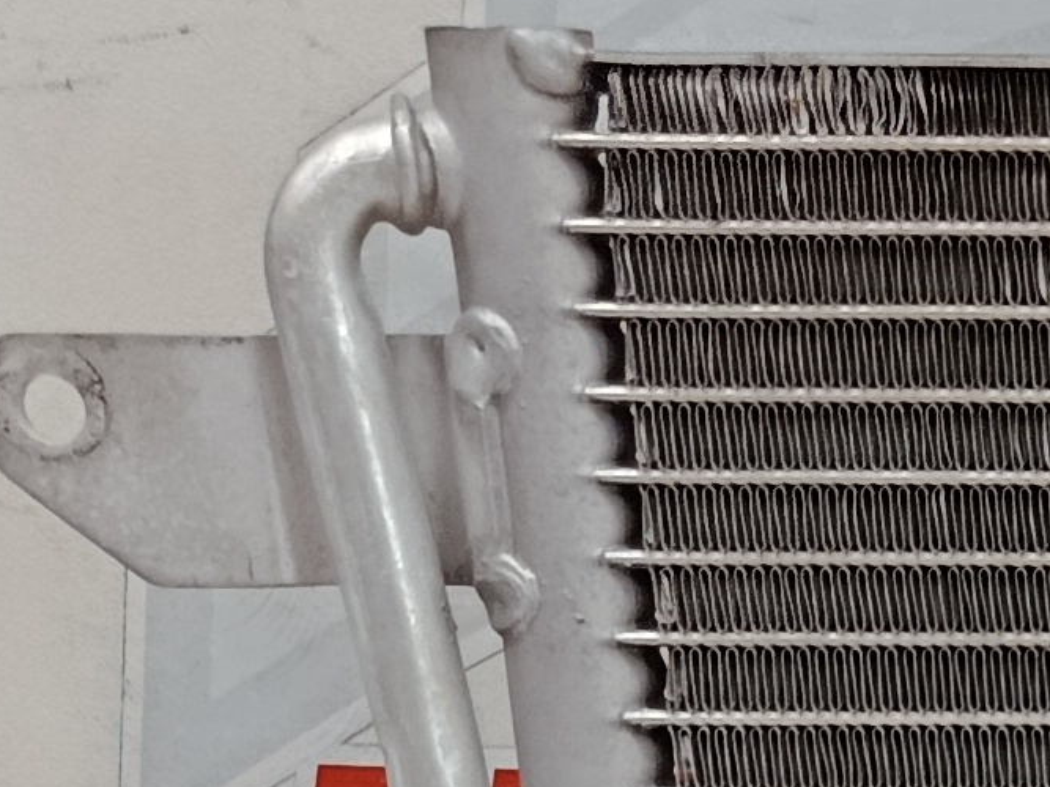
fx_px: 4367
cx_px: 2574
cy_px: 1846
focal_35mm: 144
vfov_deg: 9.3
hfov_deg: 11.3
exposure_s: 1/50
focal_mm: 5.24
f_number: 1.7
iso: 634
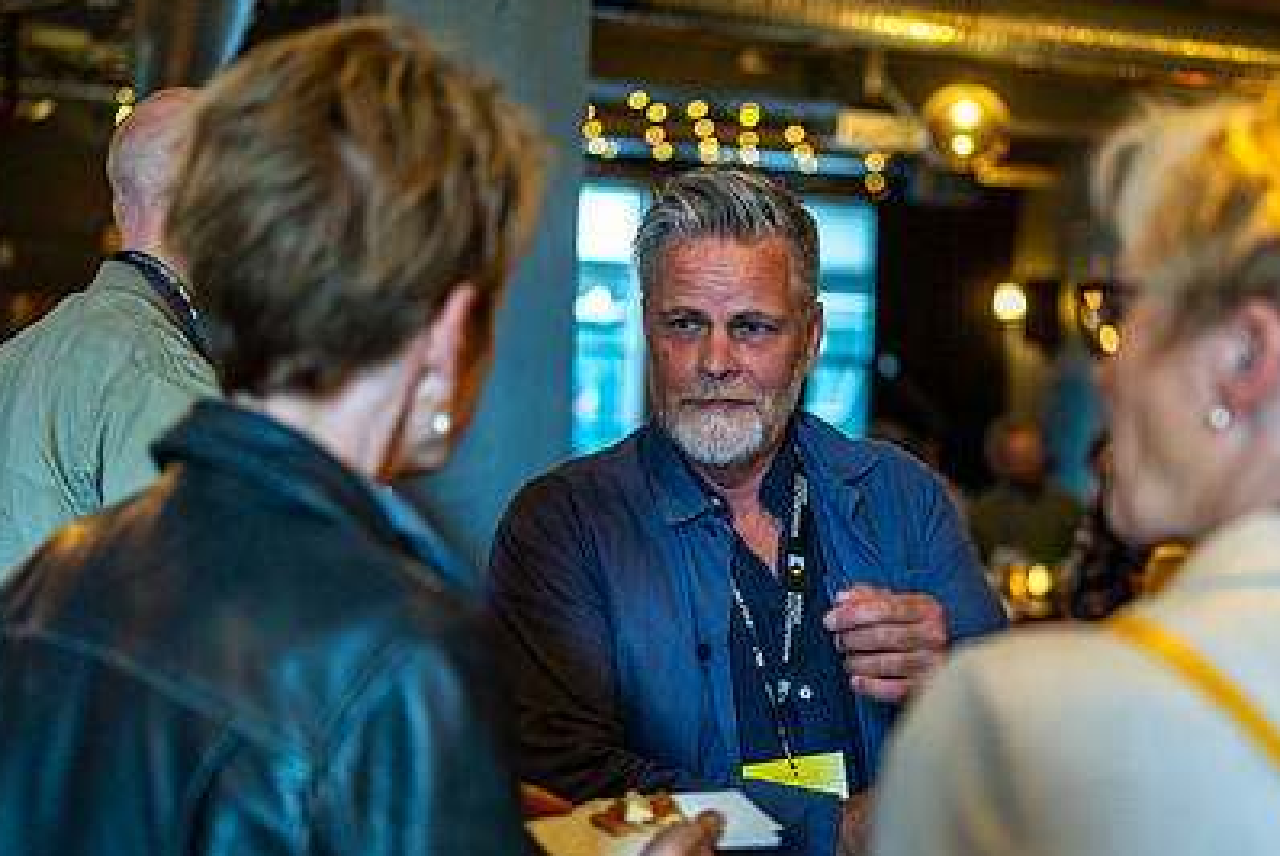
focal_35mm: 51
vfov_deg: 26.5
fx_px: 1815
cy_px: 520
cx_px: 810
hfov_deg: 38.6
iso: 2000
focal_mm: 35
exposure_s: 1/200
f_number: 1.4
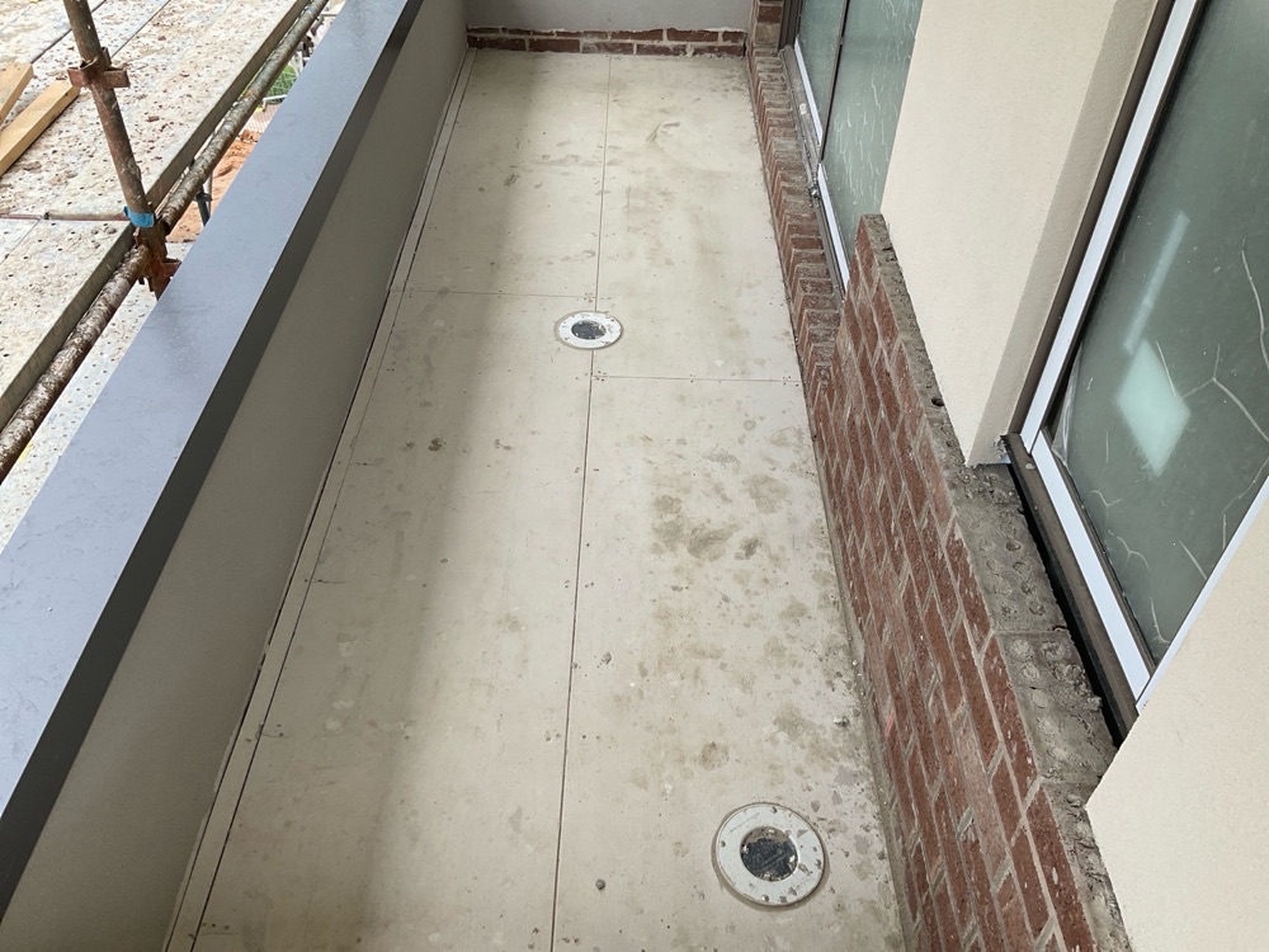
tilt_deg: -41.1
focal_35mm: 29
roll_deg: -1.5
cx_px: 634
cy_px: 476
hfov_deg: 61.7
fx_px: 1063
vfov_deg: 48.2
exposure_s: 1/562
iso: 16
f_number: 1.8
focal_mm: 3
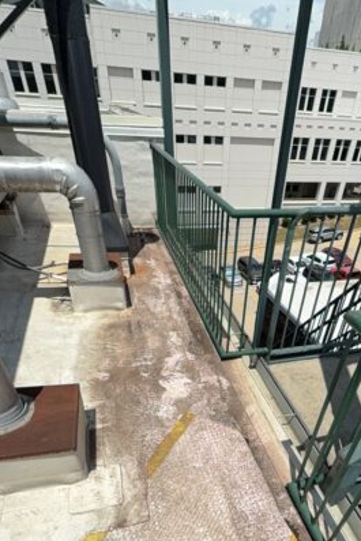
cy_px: 406
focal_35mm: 22
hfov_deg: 56.7
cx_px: 221
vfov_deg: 73.0
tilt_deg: -44.0
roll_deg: -3.1
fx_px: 331
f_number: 2.2
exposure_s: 1/1255
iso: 16
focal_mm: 2.22
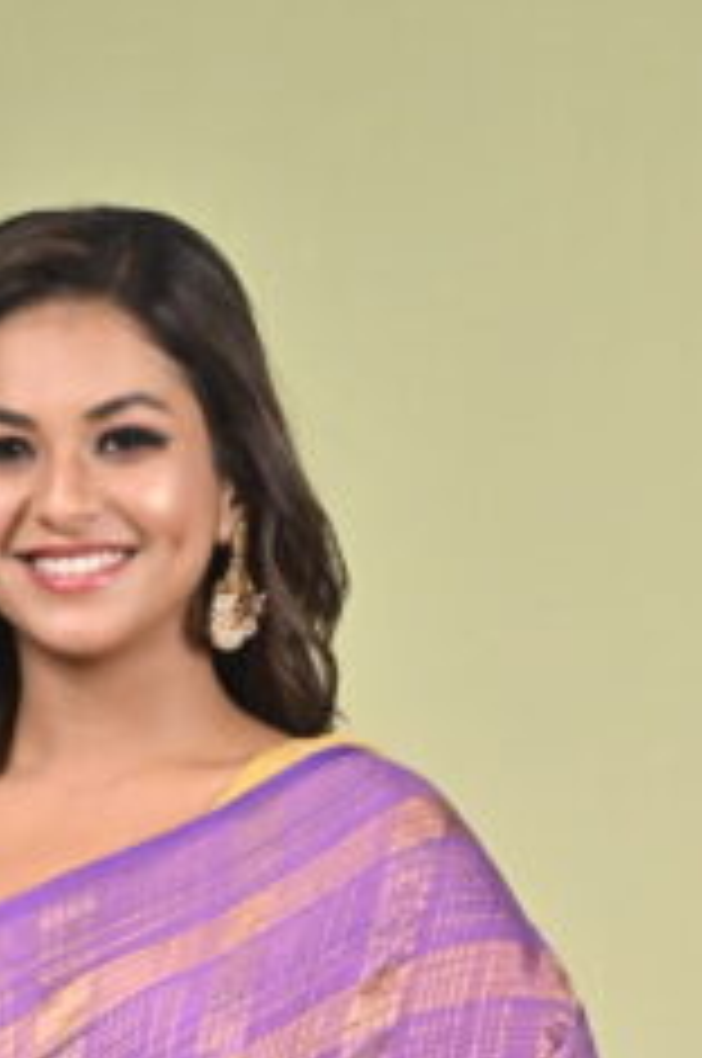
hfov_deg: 4.2
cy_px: 1864
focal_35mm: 326
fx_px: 9563
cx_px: 122
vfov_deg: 6.2
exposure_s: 1/160
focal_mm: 85
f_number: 9
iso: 400
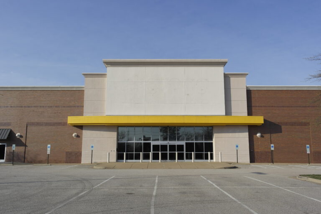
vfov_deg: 40.0
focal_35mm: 33
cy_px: 107
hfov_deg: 57.2
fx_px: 294
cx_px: 160
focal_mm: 22
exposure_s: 1/400
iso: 100
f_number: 7.1
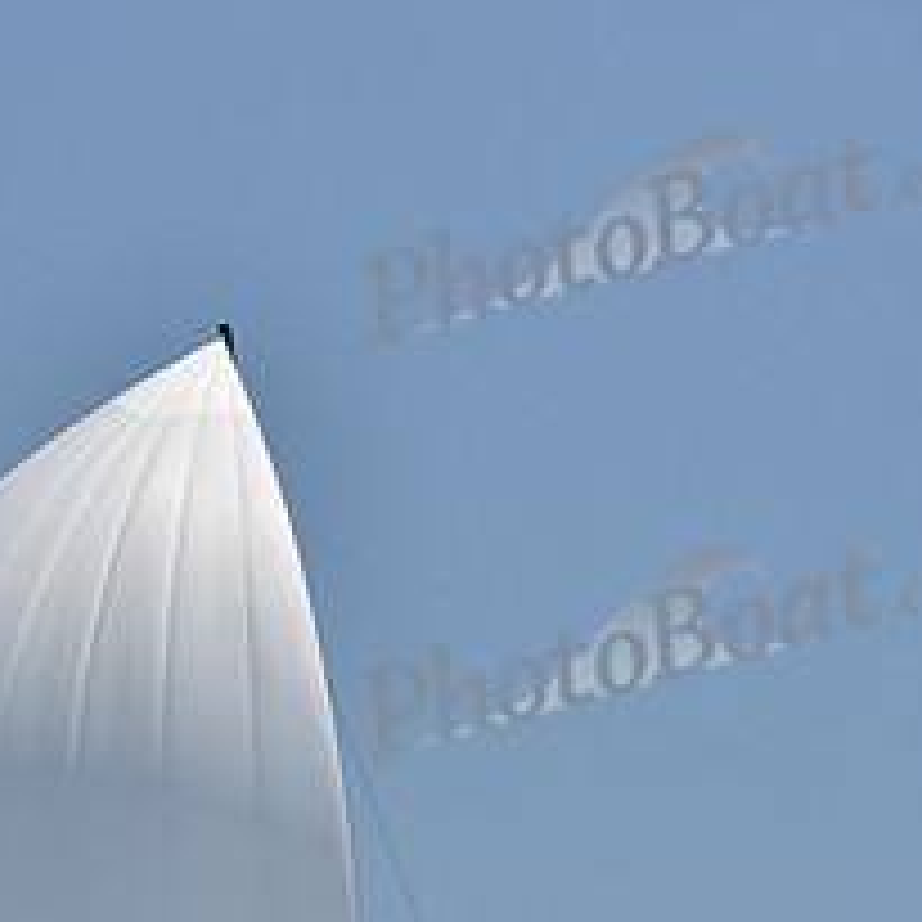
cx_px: 133
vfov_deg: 5.8
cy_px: 940
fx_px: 9040
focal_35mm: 300
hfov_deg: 5.8
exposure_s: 1/800
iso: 320
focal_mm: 125
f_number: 8
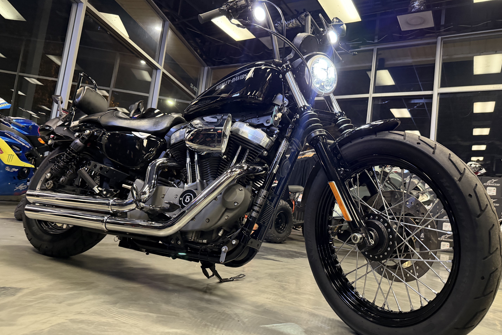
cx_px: 251
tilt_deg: +6.8
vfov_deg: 51.3
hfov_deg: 71.5
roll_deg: -7.6
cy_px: 165
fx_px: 349
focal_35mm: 25
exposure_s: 1/40
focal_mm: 6.76
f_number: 1.78
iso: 640
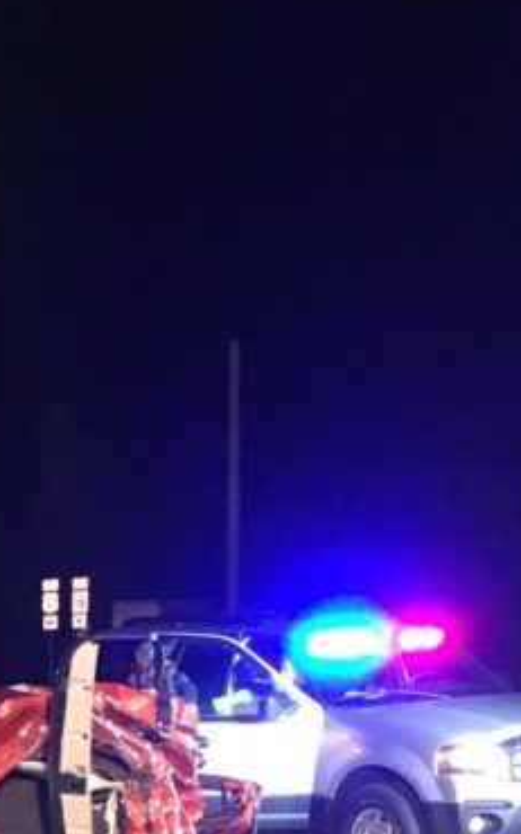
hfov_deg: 14.5
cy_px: 944
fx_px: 1933
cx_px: -212
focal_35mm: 85
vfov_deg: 22.8
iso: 200
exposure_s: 1/15
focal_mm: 4.15
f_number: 2.2
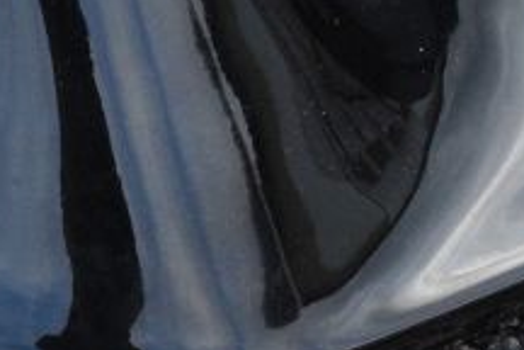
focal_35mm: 449
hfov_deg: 4.6
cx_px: 167
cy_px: -44
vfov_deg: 3.1
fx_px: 6535
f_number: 9
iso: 1250
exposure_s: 1/320
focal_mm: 42
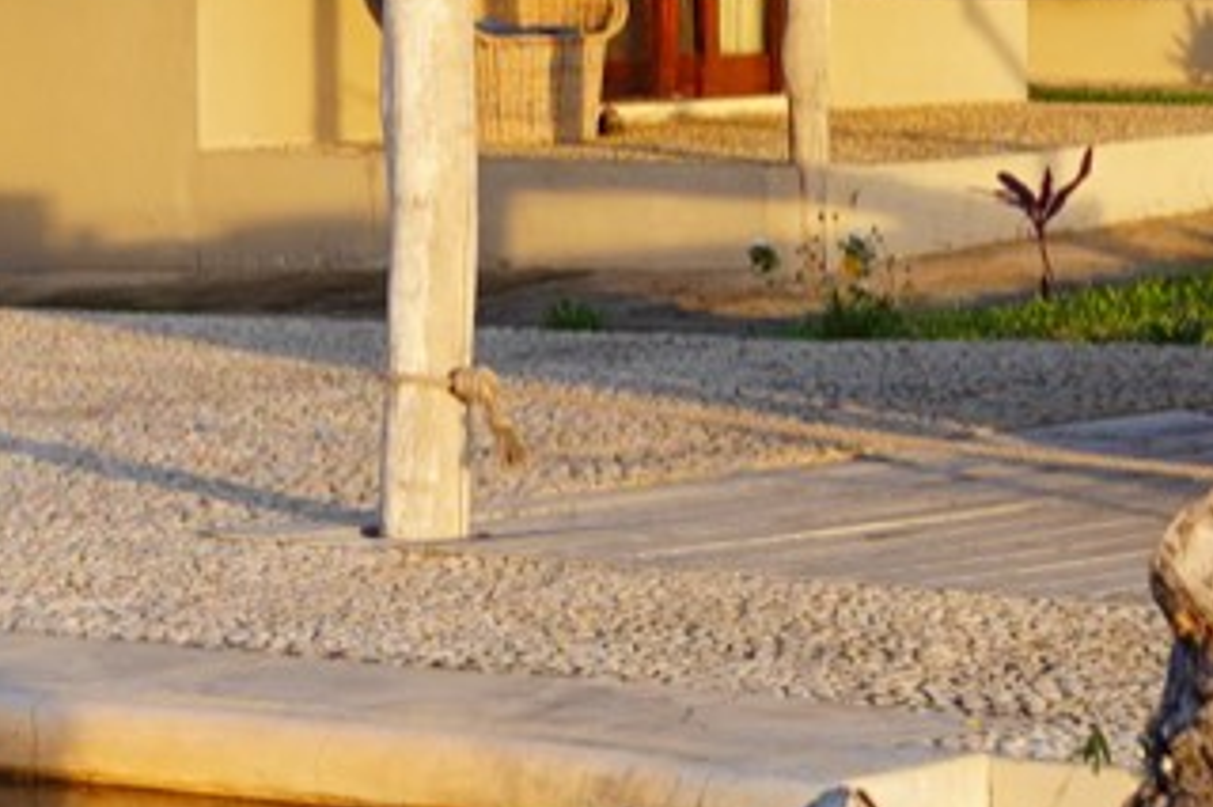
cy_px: 47
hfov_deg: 11.7
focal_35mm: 175
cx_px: 466
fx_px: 5893
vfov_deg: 7.8
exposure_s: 1/80
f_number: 5
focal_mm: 28
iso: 100
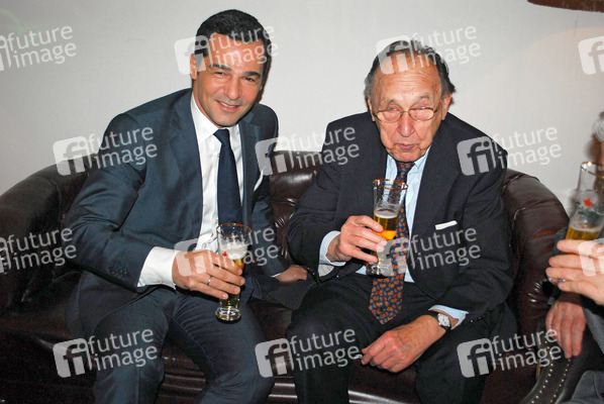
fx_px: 655
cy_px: 202
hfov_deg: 49.5
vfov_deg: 34.3
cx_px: 302
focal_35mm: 39
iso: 800
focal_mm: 26
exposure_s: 1/80
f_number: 4.5
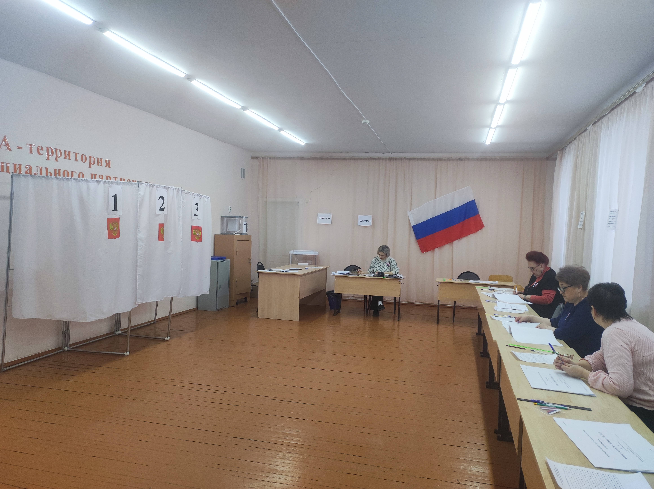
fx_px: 472
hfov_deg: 69.4
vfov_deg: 54.8
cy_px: 244
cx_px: 327
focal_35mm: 25
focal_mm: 4.7
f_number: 1.79
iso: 497
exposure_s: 1/100
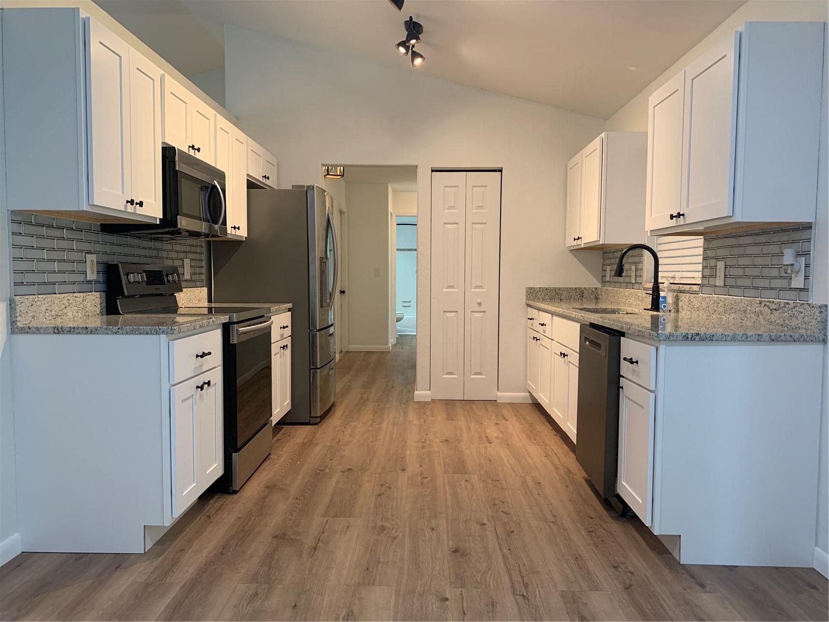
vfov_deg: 53.1
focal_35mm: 26
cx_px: 414
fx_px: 623
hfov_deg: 67.3
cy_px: 311
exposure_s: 1/60
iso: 125
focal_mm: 4.25
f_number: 1.8
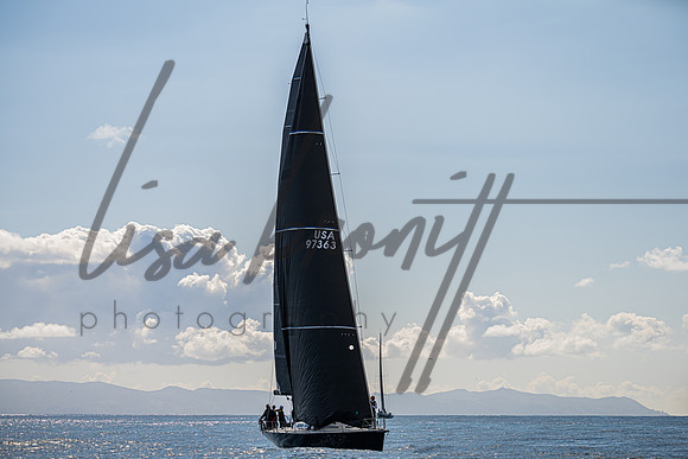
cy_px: 230
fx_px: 2795
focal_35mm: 146
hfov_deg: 14.0
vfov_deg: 9.4
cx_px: 353
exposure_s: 1/2500
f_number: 5.6
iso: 400
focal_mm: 140
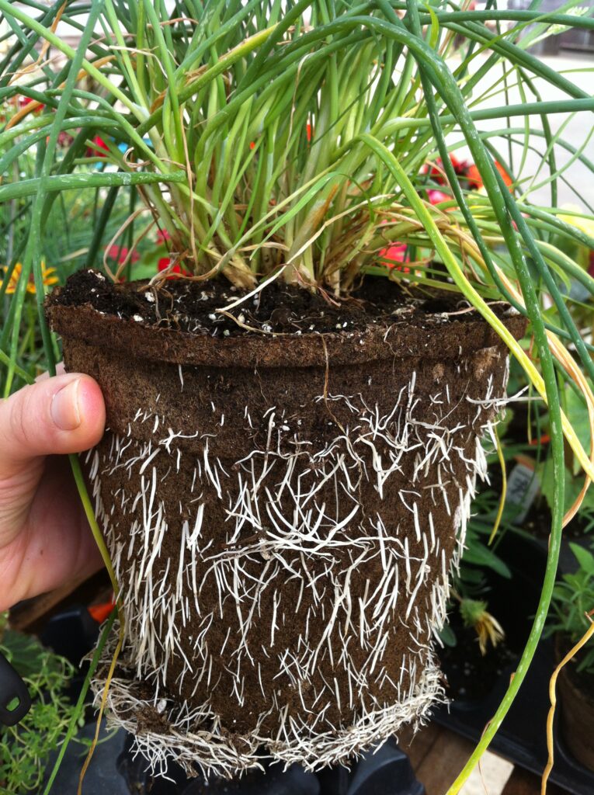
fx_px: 803
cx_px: 297
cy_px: 398
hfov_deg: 40.6
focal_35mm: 35
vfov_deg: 52.7
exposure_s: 1/207
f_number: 2.8
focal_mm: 3.85
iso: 80
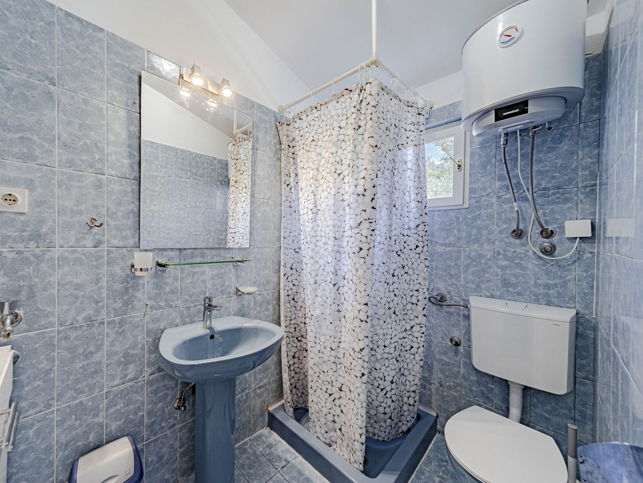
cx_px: 288
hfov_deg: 105.8
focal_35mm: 13
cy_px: 241
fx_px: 242
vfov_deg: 89.9
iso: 100
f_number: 8
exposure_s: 1/30
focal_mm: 12
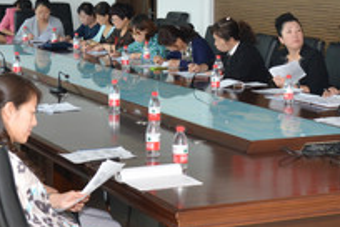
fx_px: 888
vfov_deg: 14.5
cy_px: 62
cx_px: 267
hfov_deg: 21.4
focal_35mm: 94
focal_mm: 32
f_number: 7.1
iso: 800
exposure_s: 1/60
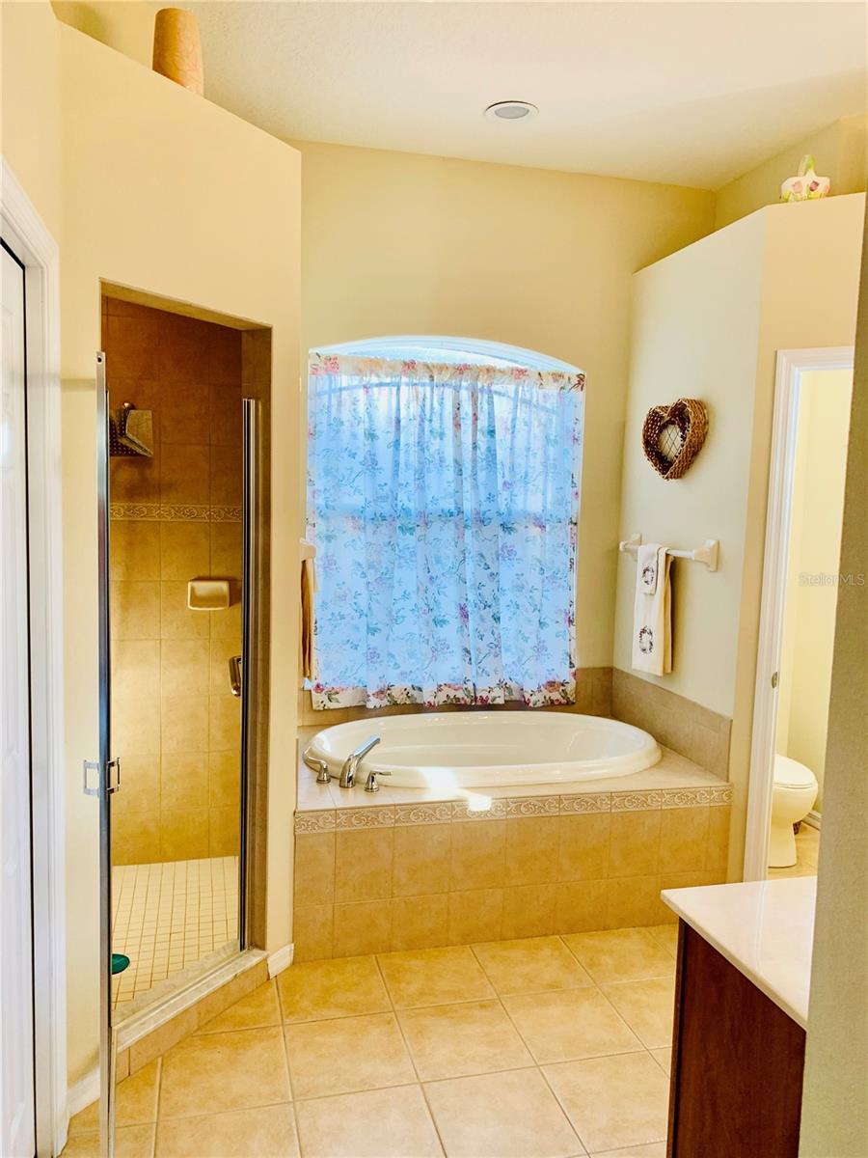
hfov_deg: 53.1
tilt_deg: -5.0
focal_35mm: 26
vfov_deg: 67.3
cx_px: 434
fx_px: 869
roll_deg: -1.4
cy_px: 579
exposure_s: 1/60
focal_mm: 4.25
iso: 50
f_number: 1.8
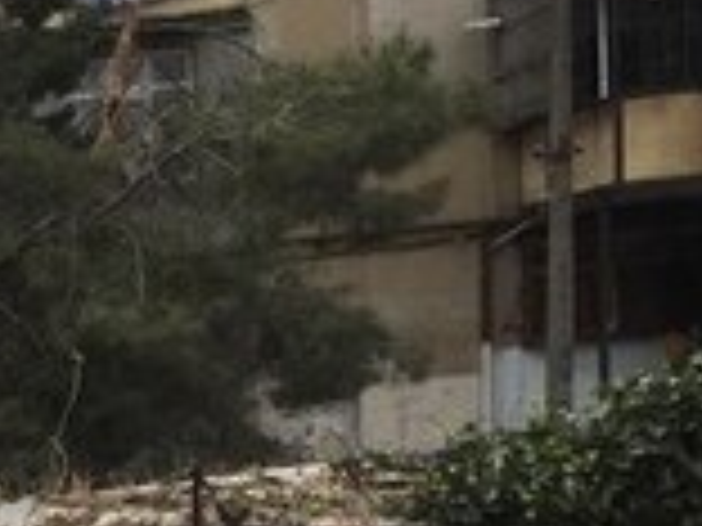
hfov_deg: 13.8
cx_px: -657
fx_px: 2494
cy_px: 897
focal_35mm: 123
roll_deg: +4.0
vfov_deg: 11.3
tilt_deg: -9.1
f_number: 2.2
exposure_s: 1/2639
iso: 32
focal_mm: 4.15
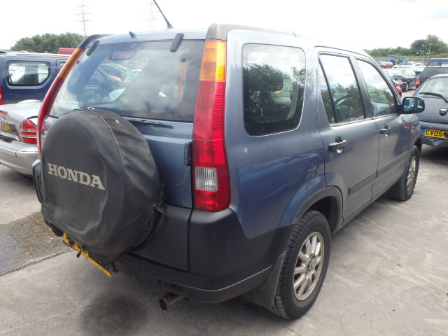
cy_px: 168
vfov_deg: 49.7
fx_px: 362
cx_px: 224
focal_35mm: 28
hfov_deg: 63.4
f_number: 3.9
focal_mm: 5
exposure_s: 1/250
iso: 125
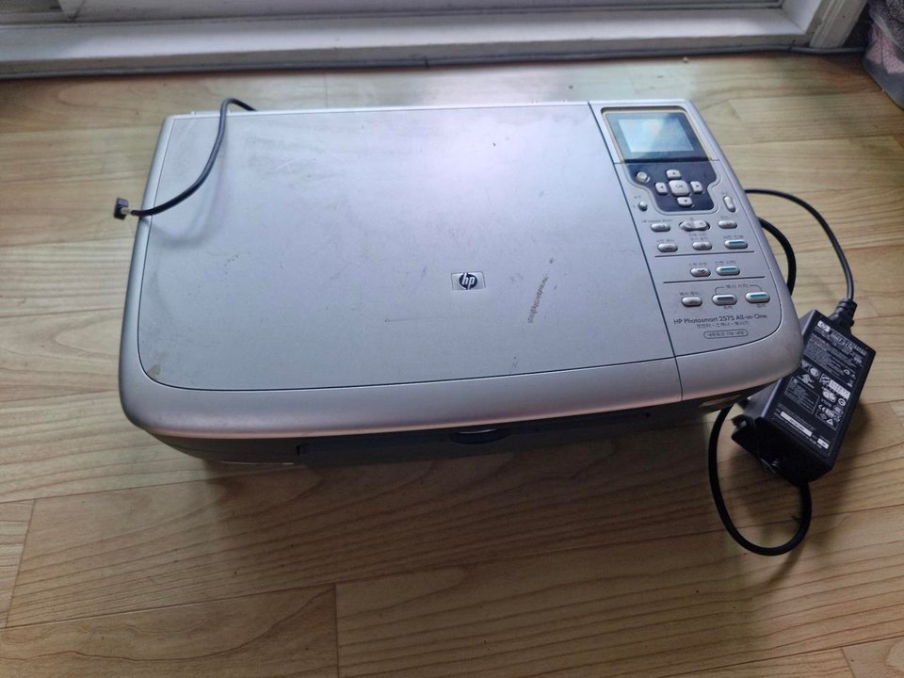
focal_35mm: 23
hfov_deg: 73.9
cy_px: 339
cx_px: 452
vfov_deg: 58.9
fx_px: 601
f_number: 1.8
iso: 64
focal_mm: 5.54
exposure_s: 1/180
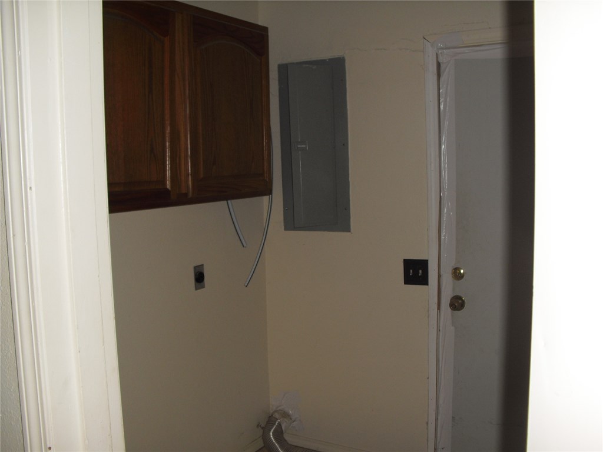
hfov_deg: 51.4
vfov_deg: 39.7
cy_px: 226
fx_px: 627
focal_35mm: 36
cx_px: 302
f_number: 3.1
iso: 100
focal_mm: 6.3
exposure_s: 1/60
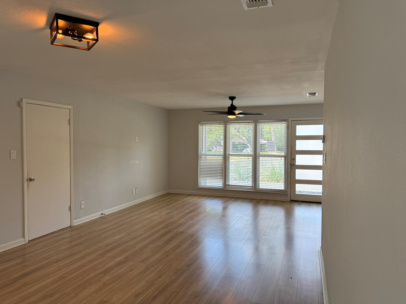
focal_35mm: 24
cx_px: 203
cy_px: 152
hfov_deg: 71.6
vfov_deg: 56.8
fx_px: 281
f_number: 1.78
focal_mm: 6.76
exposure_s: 1/327
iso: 100
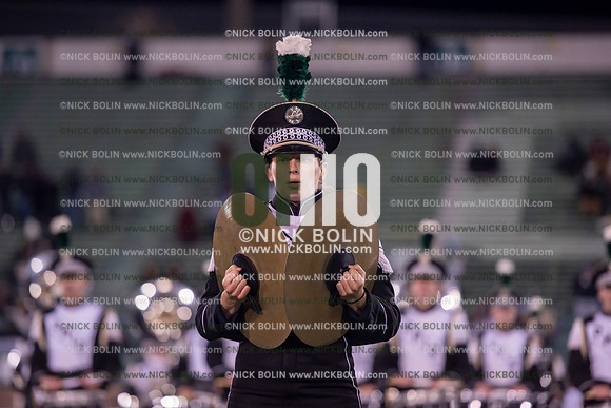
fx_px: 3140
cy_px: 204
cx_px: 306
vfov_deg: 7.4
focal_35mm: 185
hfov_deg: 11.1
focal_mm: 185
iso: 2500
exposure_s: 1/1250
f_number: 2.8
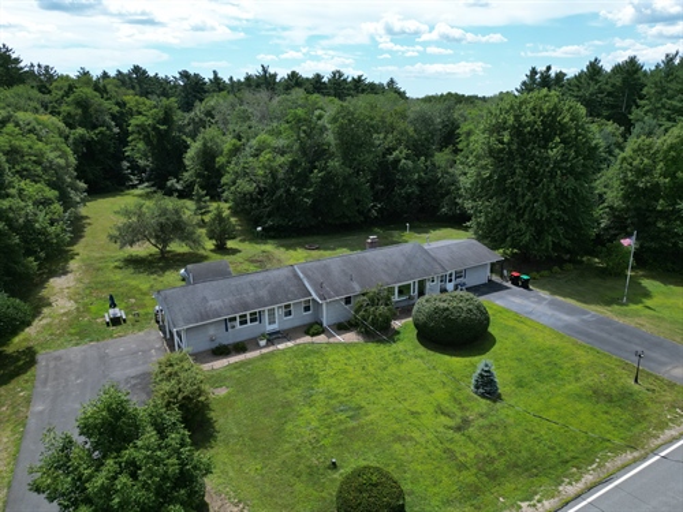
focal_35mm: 24
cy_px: 256
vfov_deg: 56.8
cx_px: 342
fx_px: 474
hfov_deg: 71.6
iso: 110
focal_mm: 6.72
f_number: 1.7
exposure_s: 1/2500
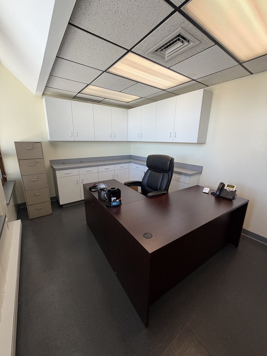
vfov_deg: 102.1
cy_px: 178
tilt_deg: -15.4
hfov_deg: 85.7
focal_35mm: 14
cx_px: 134
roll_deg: -0.8
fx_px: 144
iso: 160
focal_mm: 2.22
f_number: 2.2
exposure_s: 1/121
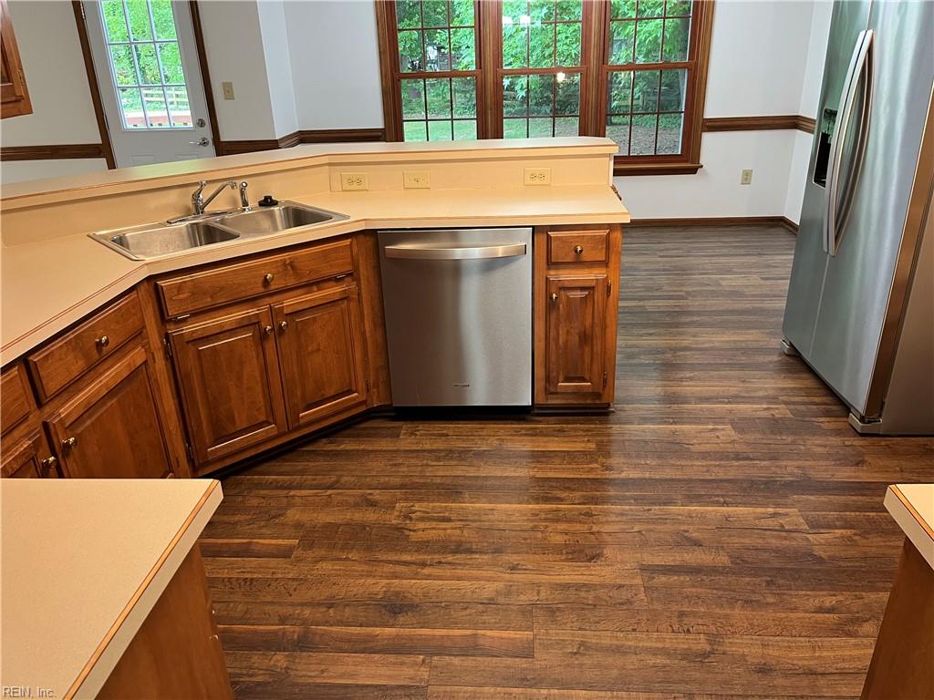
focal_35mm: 26
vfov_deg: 53.1
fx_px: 702
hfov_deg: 67.3
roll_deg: +2.6
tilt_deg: -22.3
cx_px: 467
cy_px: 350
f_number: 1.6
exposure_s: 1/60
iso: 160
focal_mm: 5.1
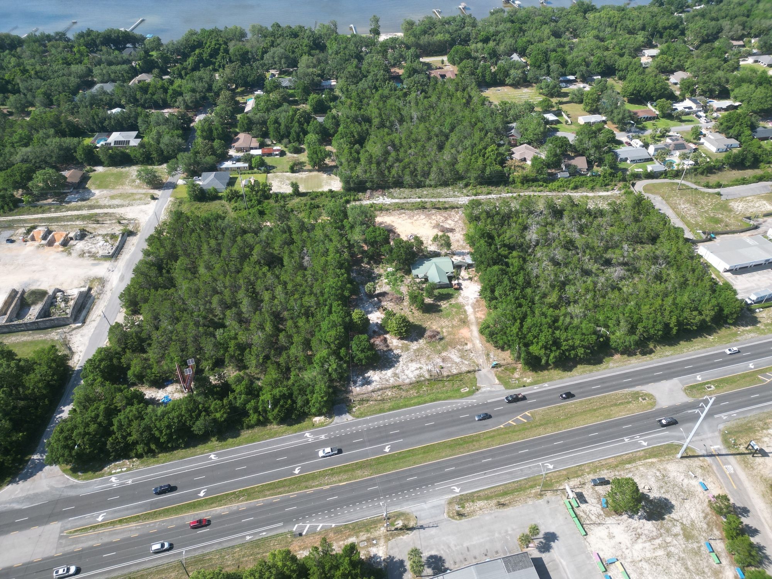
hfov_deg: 71.6
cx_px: 386
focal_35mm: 24
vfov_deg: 56.8
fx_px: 535
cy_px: 290
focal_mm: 6.72
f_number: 1.7
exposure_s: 1/1600
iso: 140
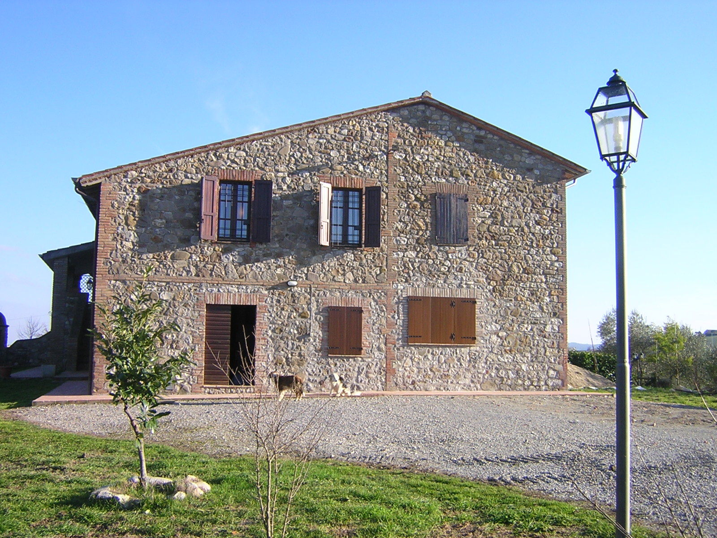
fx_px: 746
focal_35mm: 36
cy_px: 269
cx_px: 358
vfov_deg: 39.7
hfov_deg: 51.4
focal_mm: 4.7
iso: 100
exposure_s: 1/143
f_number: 5.2
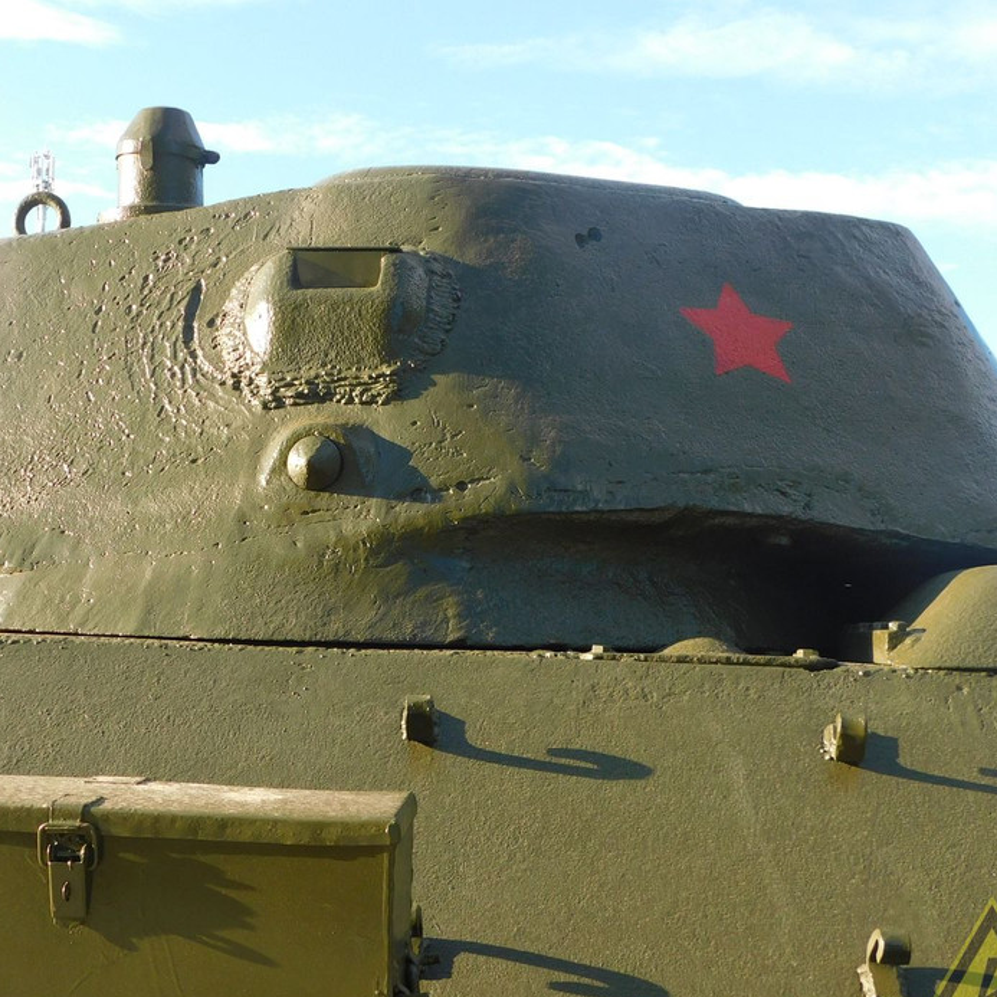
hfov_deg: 34.4
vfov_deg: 34.7
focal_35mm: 49
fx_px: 1597
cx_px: 330
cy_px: 495
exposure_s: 1/320
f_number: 3.5
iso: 125
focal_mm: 6.3
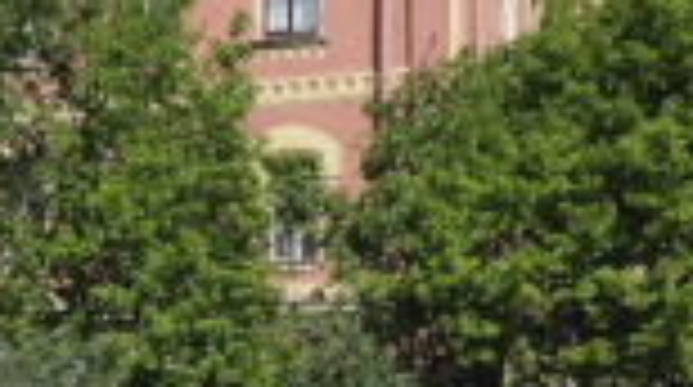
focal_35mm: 131
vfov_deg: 9.2
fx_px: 2403
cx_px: -234
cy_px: 284
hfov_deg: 15.5
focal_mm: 21.3
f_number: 8
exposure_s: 1/1800
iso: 800
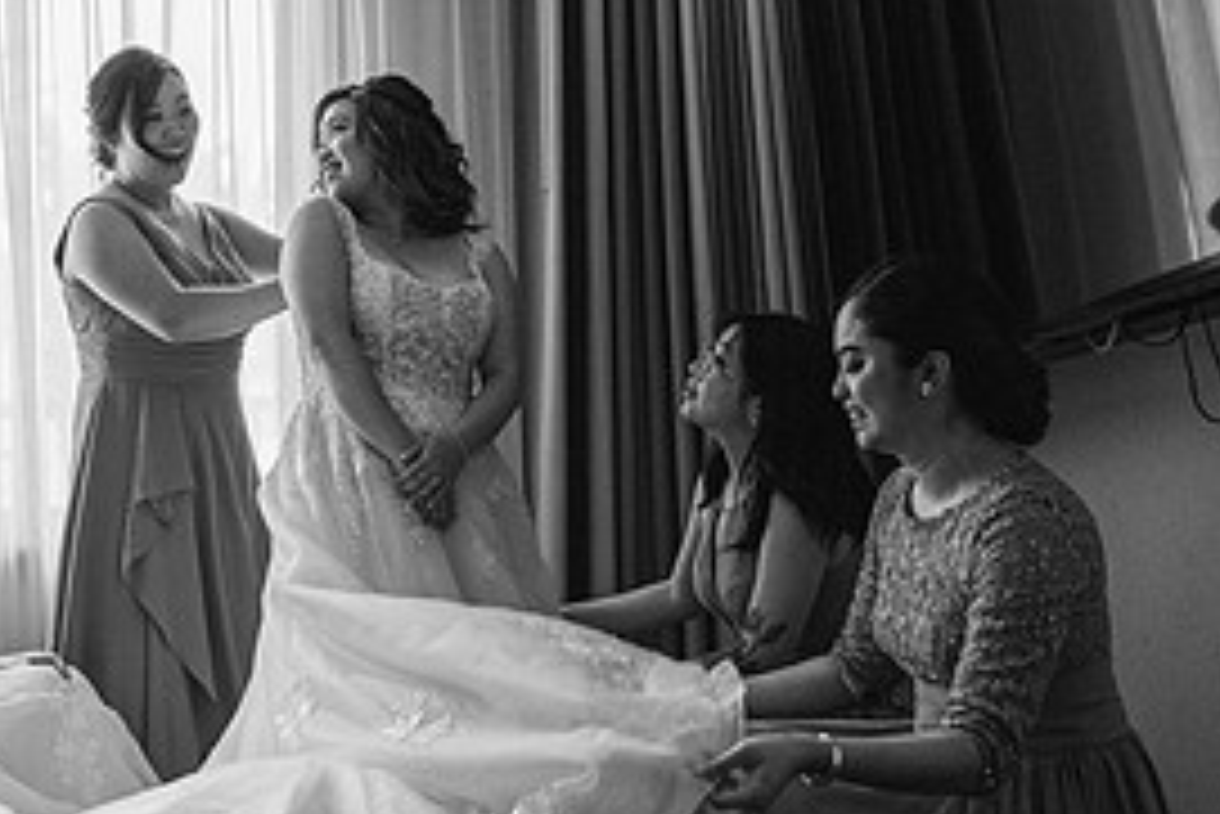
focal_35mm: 57
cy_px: 483
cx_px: 231
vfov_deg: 23.8
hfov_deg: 33.9
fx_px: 1933
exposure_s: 1/125
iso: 560
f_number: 5
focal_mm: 24
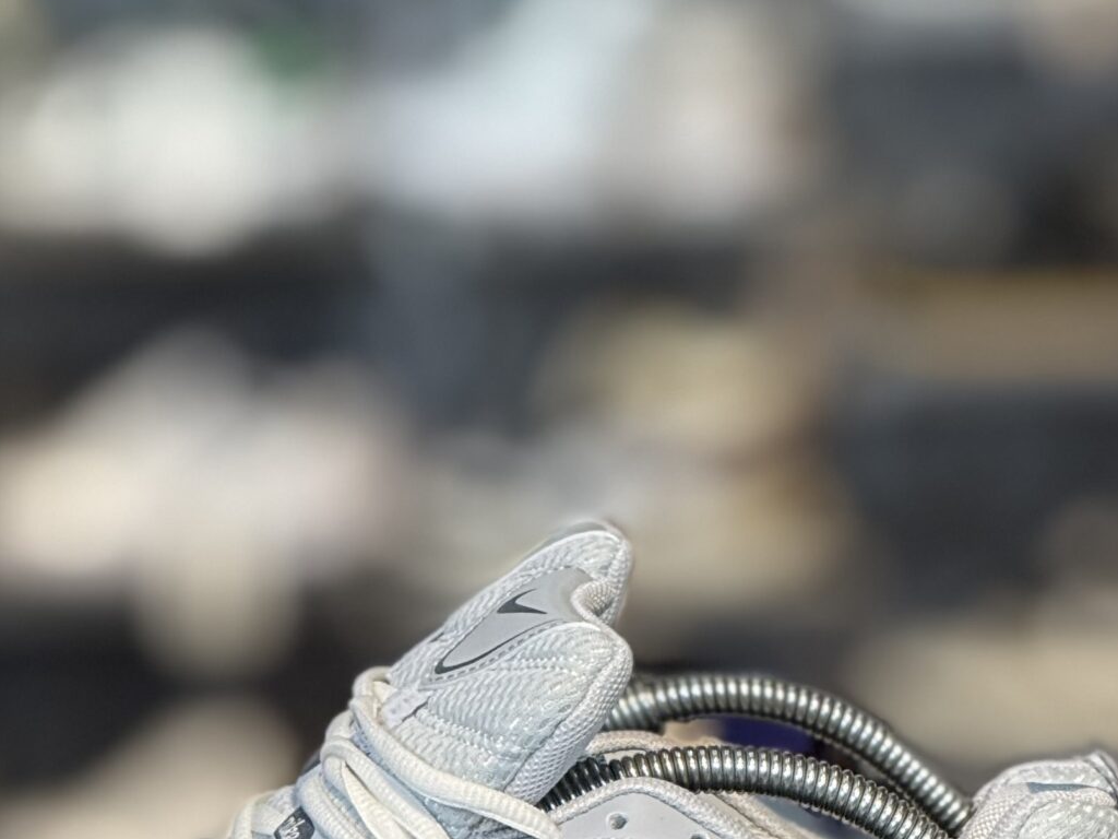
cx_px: 506
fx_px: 9689
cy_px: 1171
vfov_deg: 4.9
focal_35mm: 300
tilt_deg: -7.4
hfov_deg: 6.6
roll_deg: +1.5
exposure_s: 1/100
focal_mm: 15.66
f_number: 2.8
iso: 125
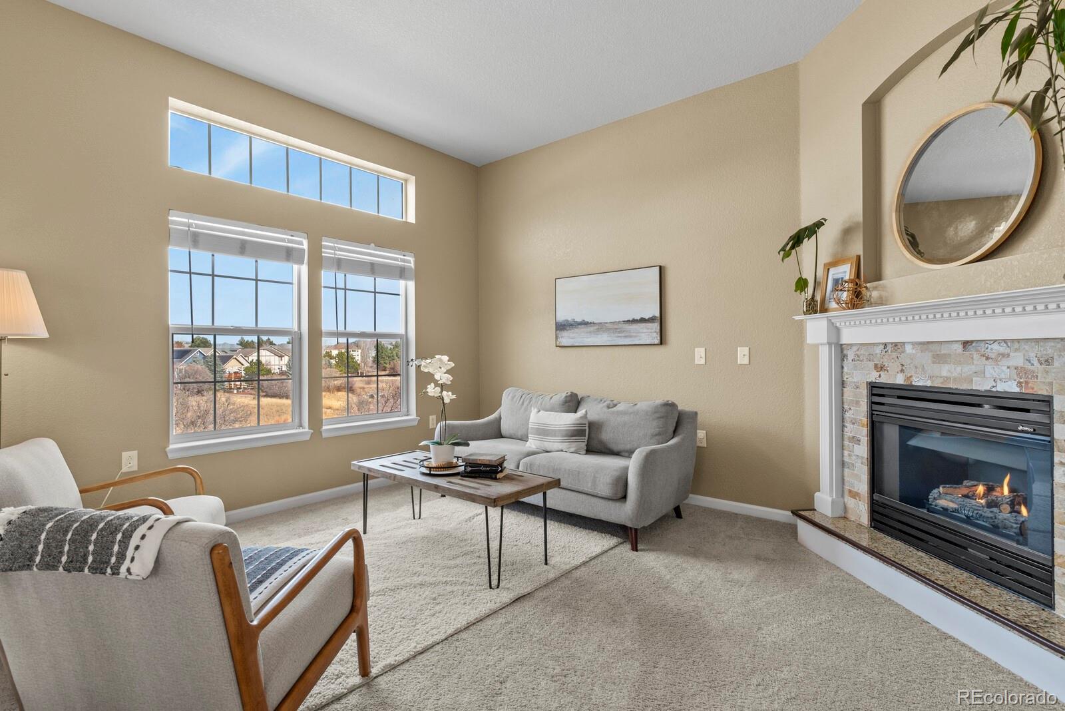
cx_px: 532
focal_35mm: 17
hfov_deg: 93.3
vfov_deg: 70.5
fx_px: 503
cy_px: 356
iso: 280
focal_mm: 17
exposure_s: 1/20
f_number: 8
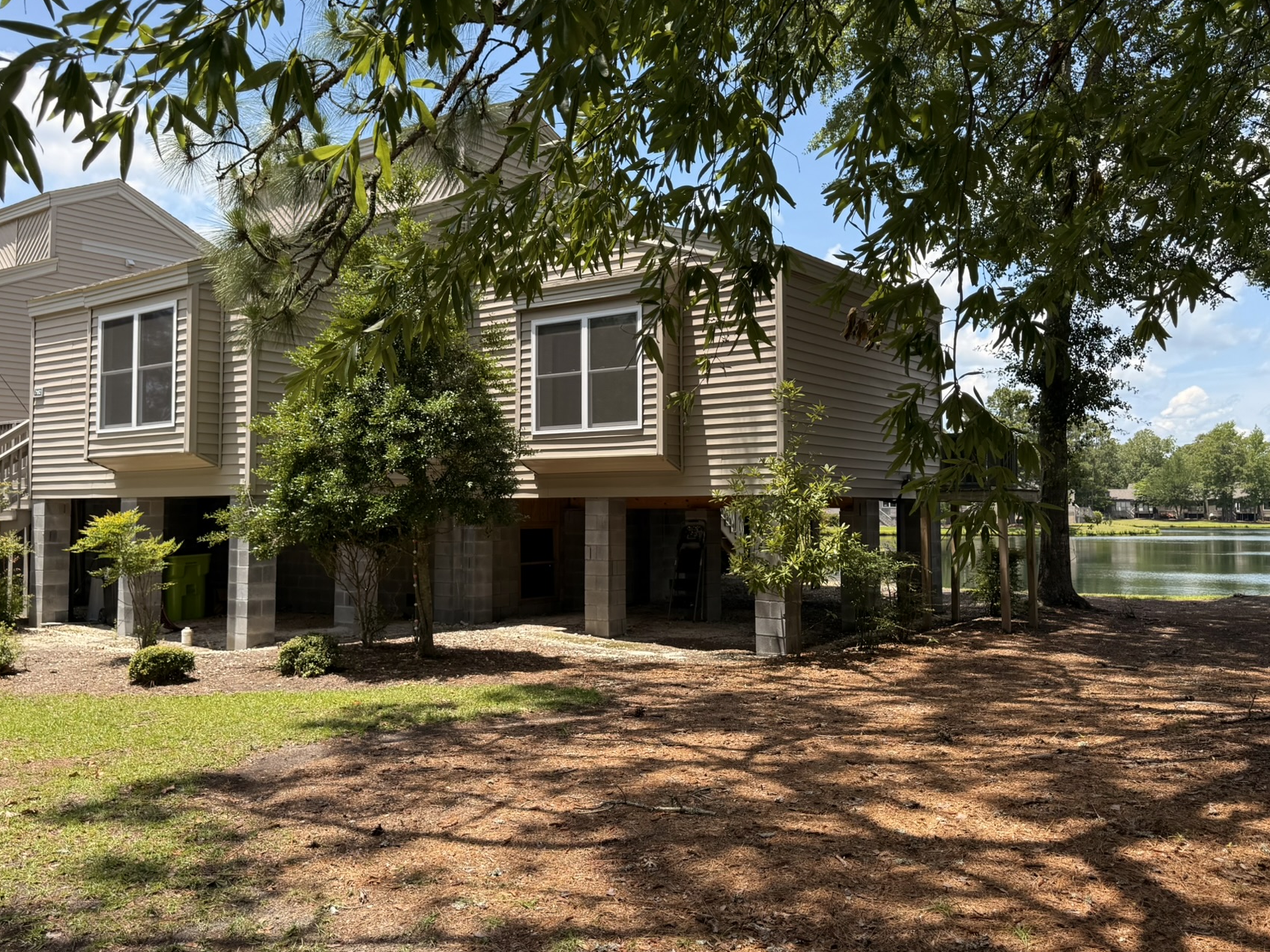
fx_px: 1064
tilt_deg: +3.3
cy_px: 445
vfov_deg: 48.2
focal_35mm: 29
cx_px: 593
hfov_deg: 61.6
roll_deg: +0.1
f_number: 1.78
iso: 100
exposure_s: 1/2232
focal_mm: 6.76
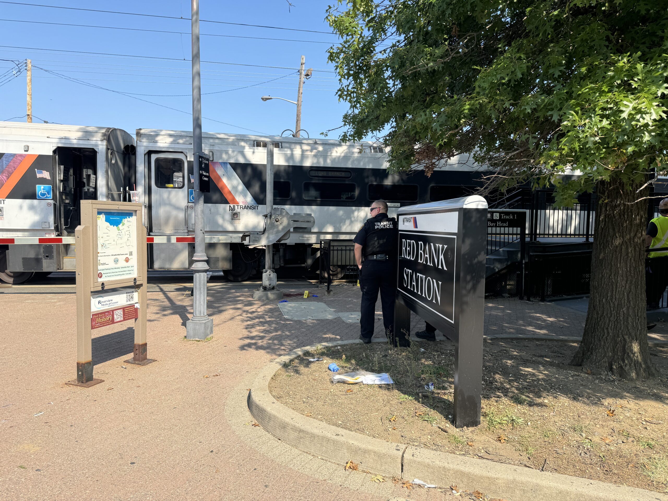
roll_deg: -1.1
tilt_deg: -3.6
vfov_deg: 56.8
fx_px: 463
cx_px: 334
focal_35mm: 24
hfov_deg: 71.6
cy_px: 250
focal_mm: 6.76
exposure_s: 1/2415
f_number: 1.78
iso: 80
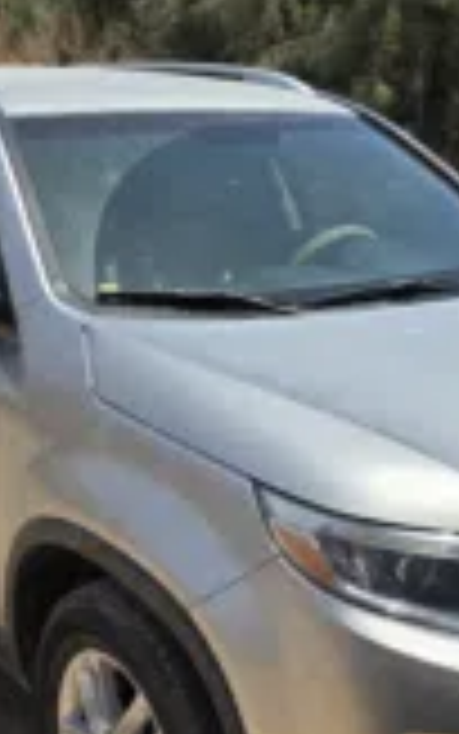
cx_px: 288
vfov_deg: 33.9
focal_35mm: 60
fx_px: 1200
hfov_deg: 21.6
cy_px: 446
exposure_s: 1/890
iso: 12
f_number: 1.7
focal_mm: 6.3
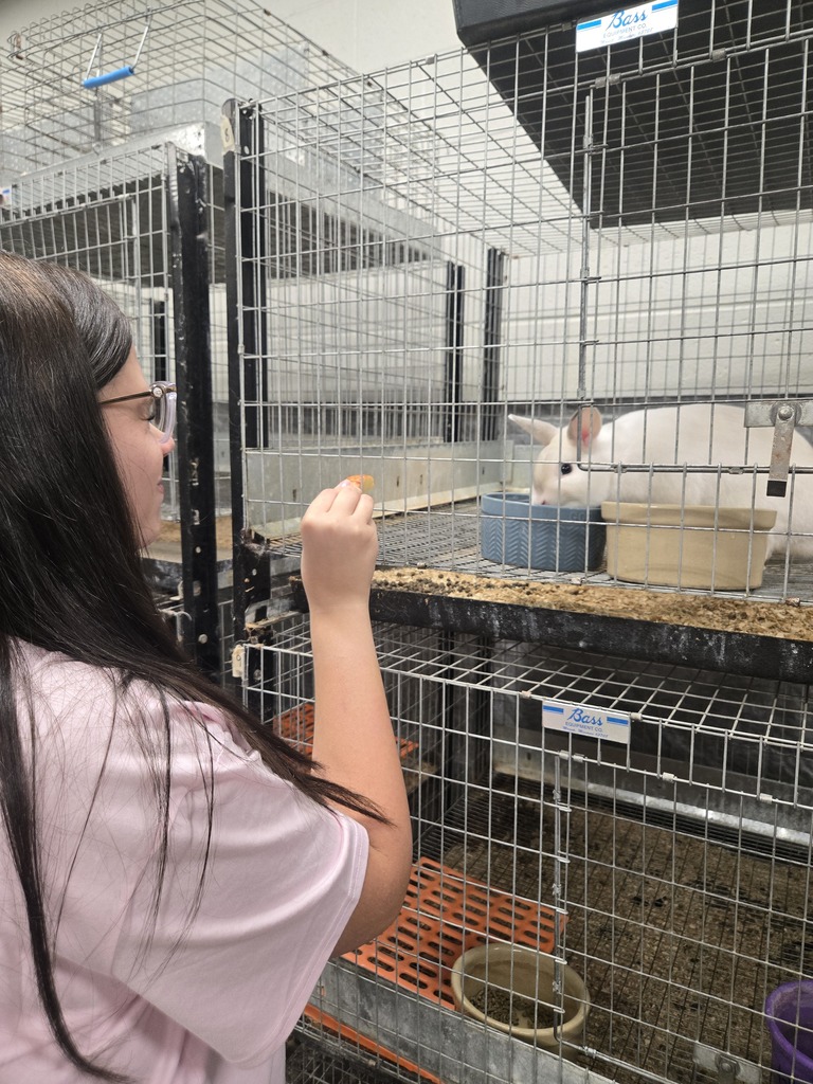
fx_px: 720
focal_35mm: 23
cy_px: 542
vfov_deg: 73.9
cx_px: 406
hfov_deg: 58.9
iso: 320
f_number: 1.8
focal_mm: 5.4
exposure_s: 1/120
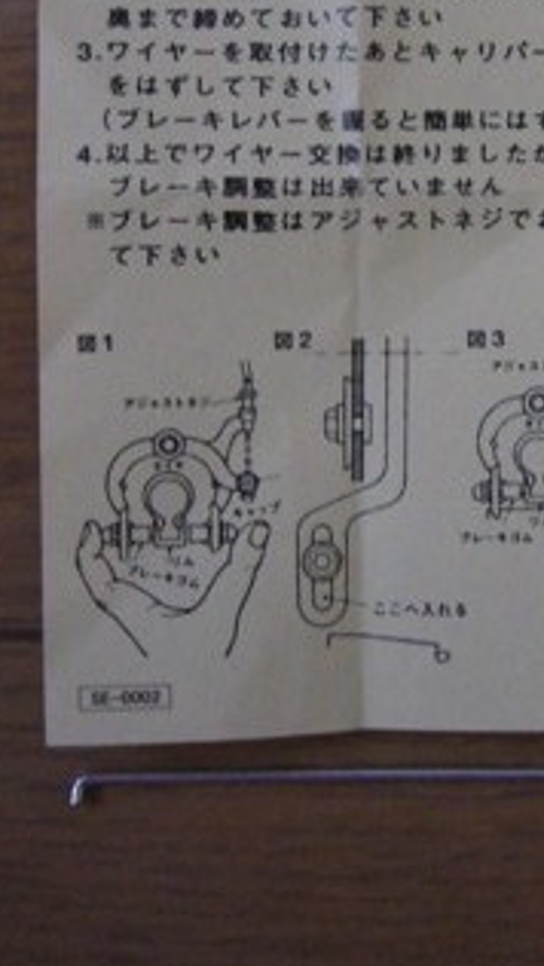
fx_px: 1511
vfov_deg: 35.1
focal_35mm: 59
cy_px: 330
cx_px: 400
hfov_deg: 20.3
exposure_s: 1/80
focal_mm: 7.9
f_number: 2.8
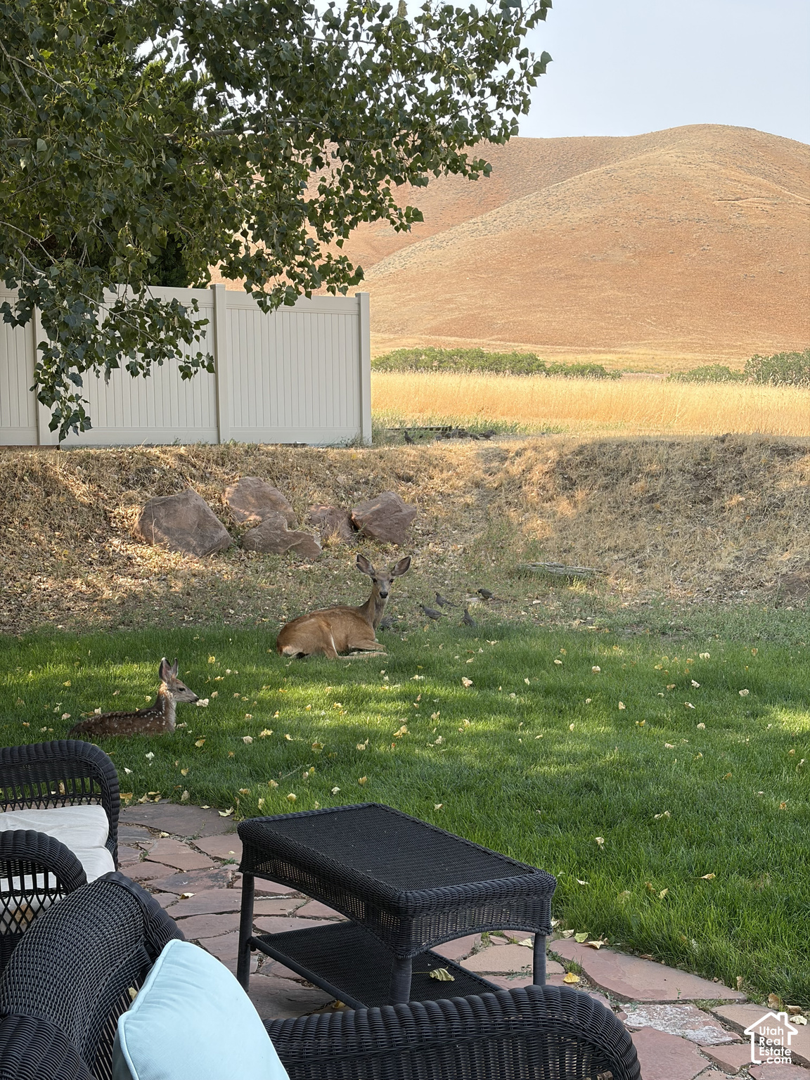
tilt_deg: -3.2
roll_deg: +1.2
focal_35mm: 52
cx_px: 405
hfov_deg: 28.0
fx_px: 1622
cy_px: 540
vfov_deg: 36.8
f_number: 1.6
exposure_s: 1/1393
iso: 32
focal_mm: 5.96
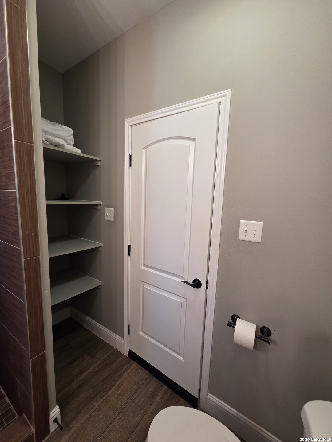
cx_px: 166
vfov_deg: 106.2
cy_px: 221
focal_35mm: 13
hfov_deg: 89.9
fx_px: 166
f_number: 2.2
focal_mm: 2.2
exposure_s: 1/60
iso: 250
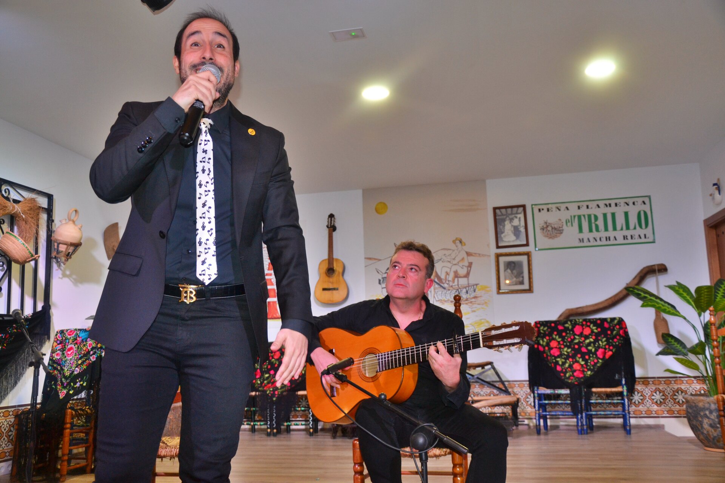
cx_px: 362
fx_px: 665
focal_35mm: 33
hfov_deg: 57.2
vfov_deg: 40.0
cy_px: 242
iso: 720
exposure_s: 1/60
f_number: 3.8
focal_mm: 22
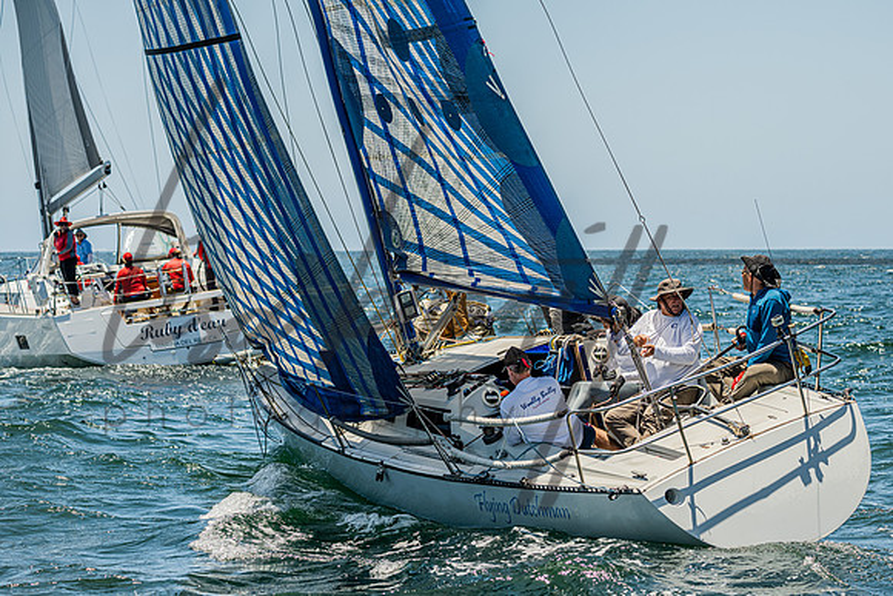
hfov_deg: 18.2
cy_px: 333
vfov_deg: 12.2
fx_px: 2784
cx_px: 498
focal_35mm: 112
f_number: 5.6
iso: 320
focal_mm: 100
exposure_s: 1/1000
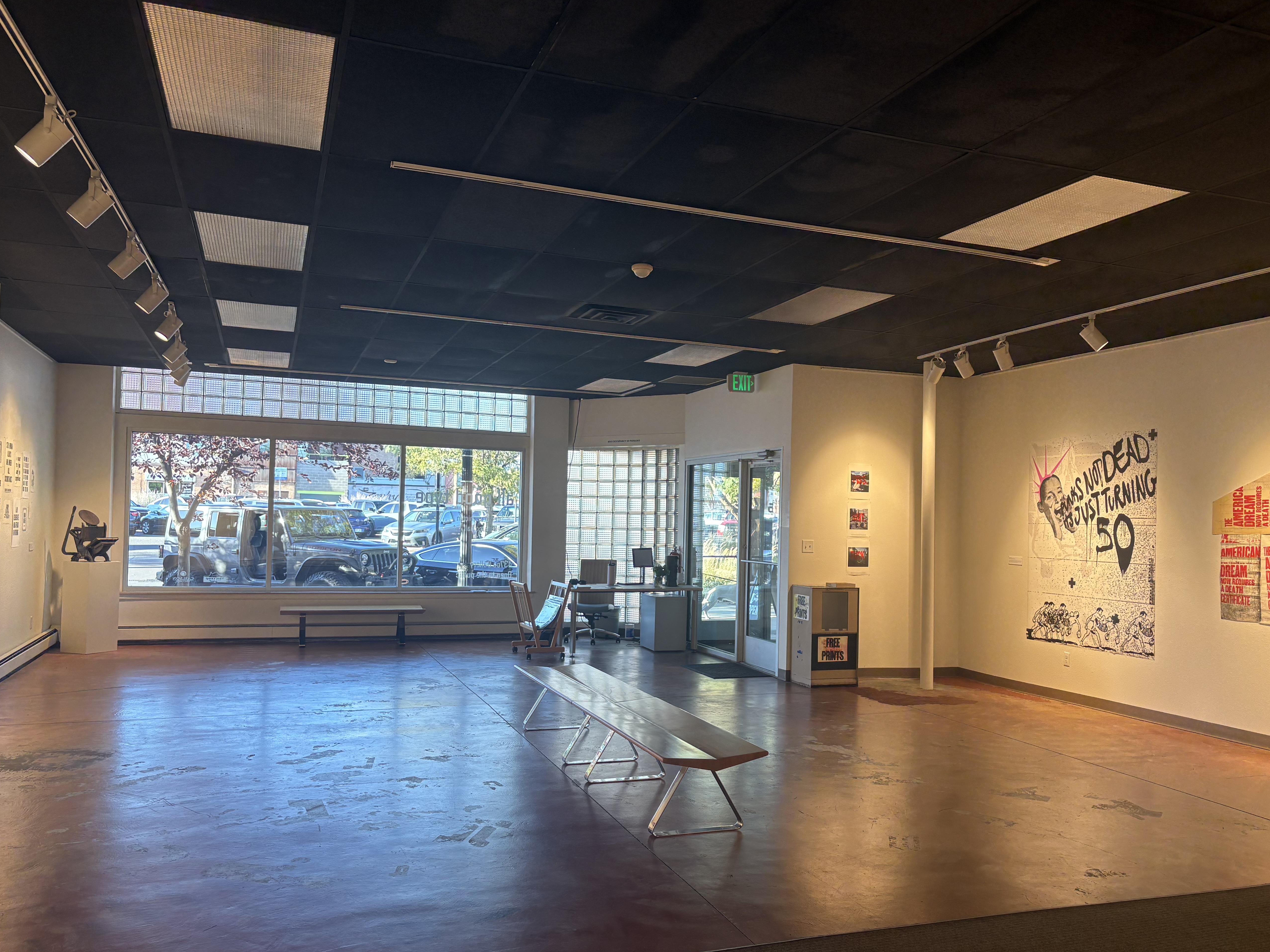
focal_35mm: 29
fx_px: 1064
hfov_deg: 61.6
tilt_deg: +0.8
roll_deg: -0.9
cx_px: 689
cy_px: 509
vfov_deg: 48.2
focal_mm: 5.96
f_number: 1.6
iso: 64
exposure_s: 1/120
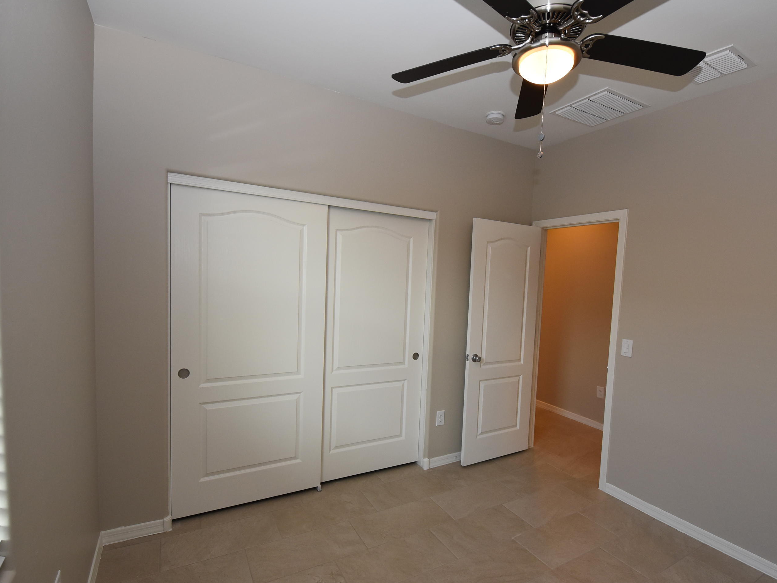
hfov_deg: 90.9
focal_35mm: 17
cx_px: 411
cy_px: 301
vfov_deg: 74.7
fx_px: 382
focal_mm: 10
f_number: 5
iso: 800
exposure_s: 1/100
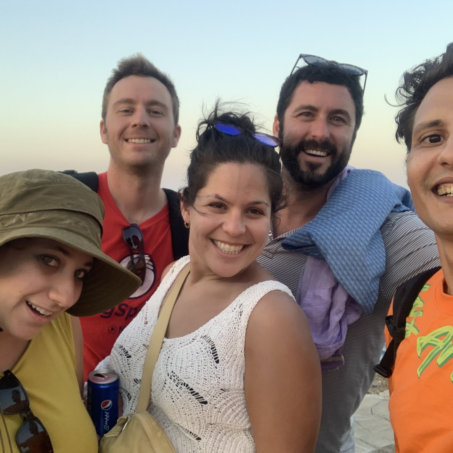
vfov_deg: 43.9
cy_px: 226
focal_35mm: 38
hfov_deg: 43.9
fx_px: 563
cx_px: 227
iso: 64
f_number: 2.2
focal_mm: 2.87
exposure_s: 1/121
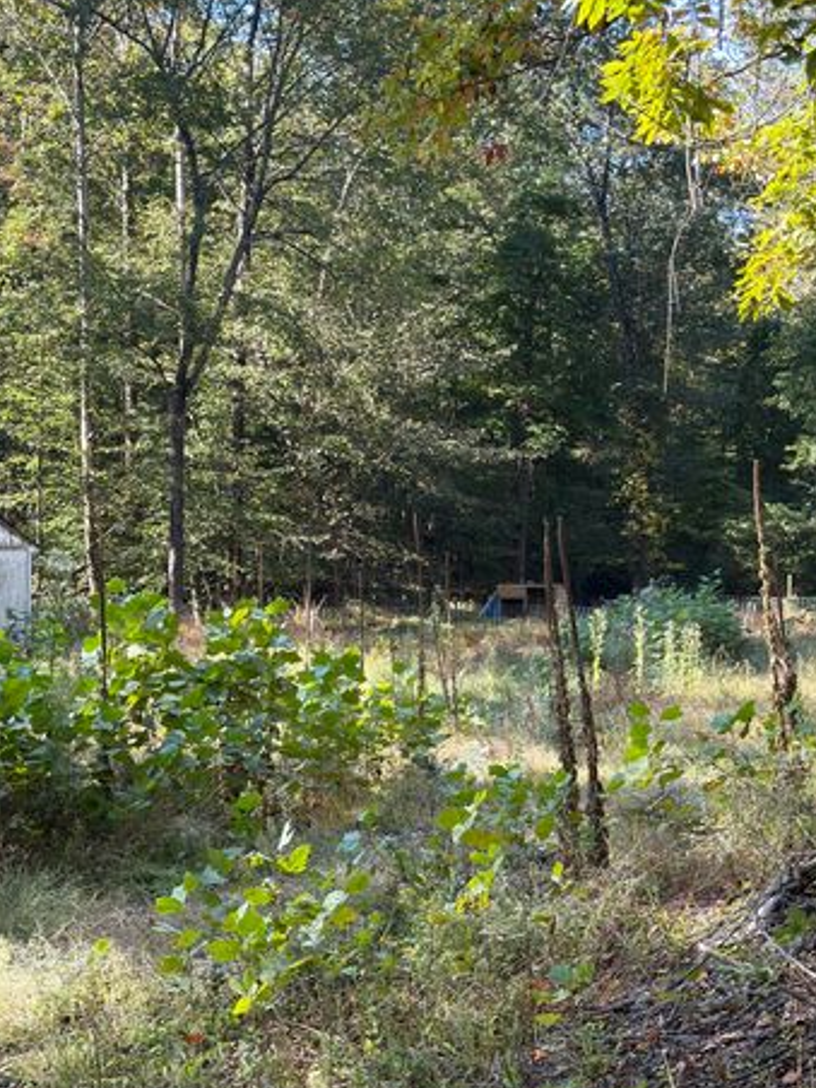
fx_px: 1854
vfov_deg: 32.7
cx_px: 363
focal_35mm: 59
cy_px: 536
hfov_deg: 24.8
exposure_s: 1/333
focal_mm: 6.76
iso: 80
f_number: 1.78
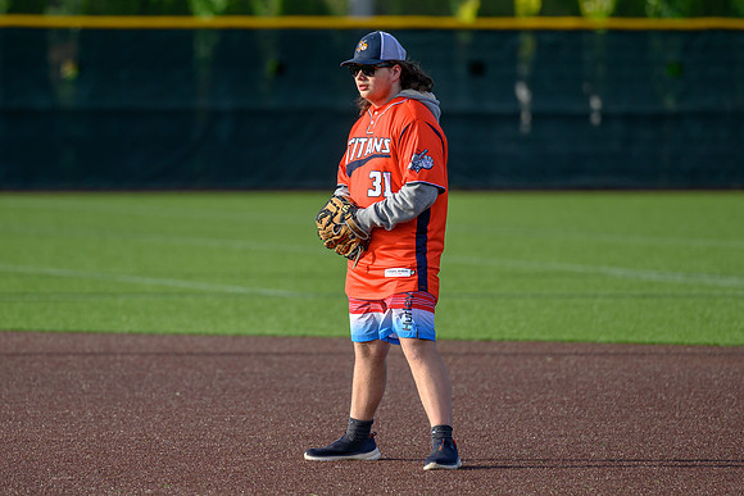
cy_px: 244
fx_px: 7247
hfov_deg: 5.9
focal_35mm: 351
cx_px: 286
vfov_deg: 3.9
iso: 200
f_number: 2.8
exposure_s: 1/2000
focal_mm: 200
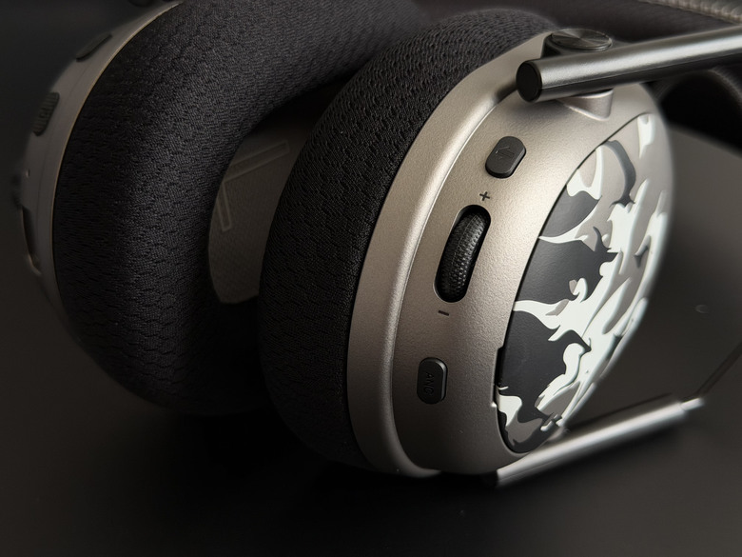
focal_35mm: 48
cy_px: 278
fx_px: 1029
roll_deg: -1.2
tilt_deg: -32.1
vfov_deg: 30.3
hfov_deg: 39.7
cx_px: 371
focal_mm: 6.76
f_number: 1.78
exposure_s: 1/117
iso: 100
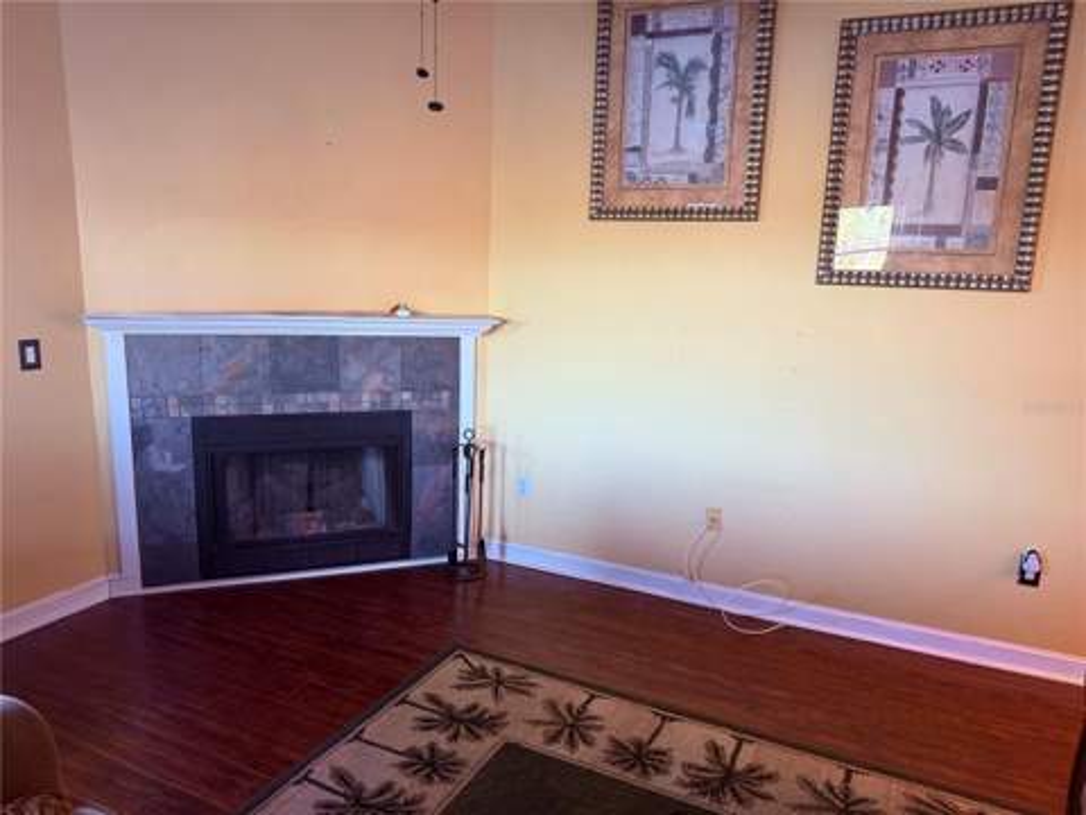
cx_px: 543
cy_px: 408
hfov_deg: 71.6
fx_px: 753
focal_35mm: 24
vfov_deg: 56.8
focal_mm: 6.76
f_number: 1.78
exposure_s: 1/60
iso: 200
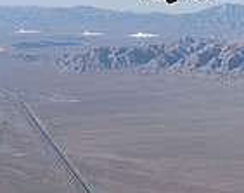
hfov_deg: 20.5
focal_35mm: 93
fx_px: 670
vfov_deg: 15.0
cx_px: 182
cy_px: -116
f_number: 9
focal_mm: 24
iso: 800
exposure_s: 1/2000
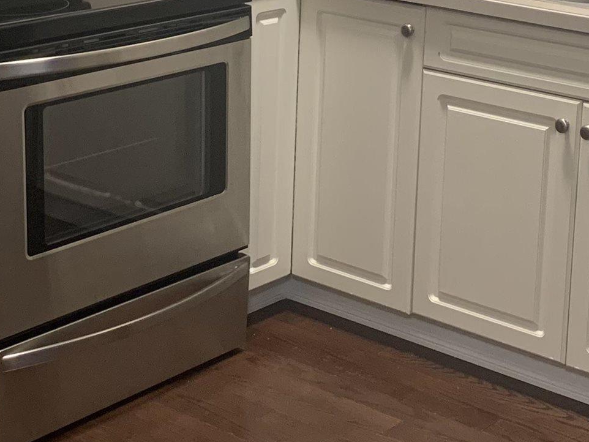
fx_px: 1413
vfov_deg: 17.6
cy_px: 77
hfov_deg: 23.5
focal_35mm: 83
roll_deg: -1.1
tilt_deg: -13.6
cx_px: 318
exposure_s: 1/60
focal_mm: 4.25
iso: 160
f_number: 1.8
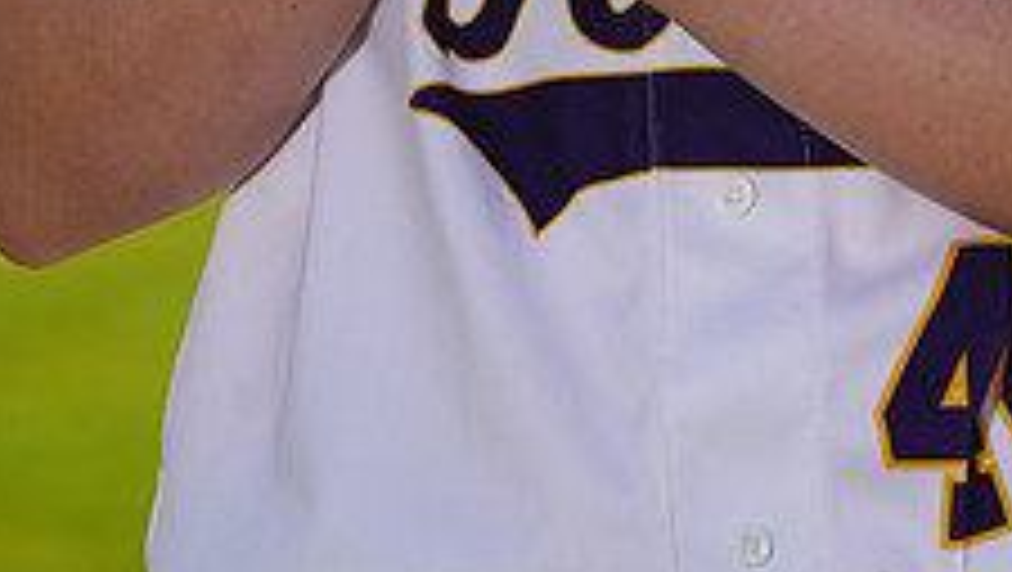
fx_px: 19632
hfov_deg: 3.0
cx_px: 771
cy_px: -703
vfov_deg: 1.7
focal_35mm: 731
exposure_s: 1/250
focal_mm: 271
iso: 100
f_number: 8
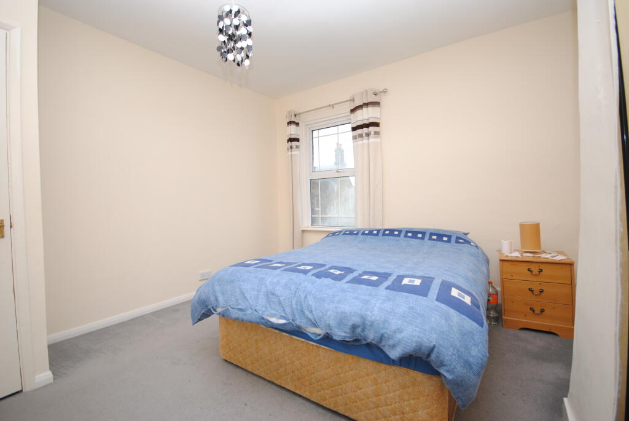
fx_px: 262
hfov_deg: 100.3
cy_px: 210
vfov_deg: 77.5
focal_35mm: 15
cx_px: 314
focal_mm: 10
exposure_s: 1/60
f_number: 4
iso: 100
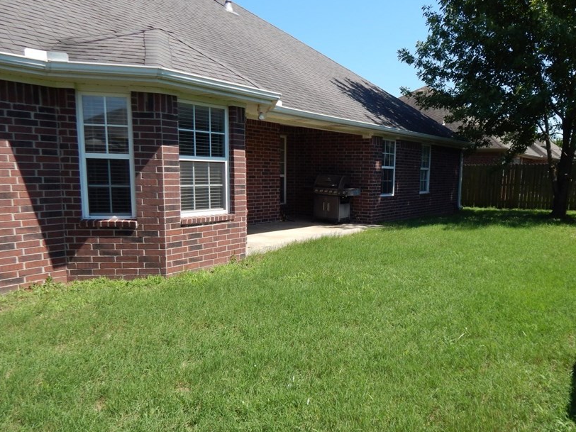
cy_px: 245
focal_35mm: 29
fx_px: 483
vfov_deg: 48.1
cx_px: 362
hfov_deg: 60.8
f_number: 3
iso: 125
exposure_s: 1/1000
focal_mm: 4
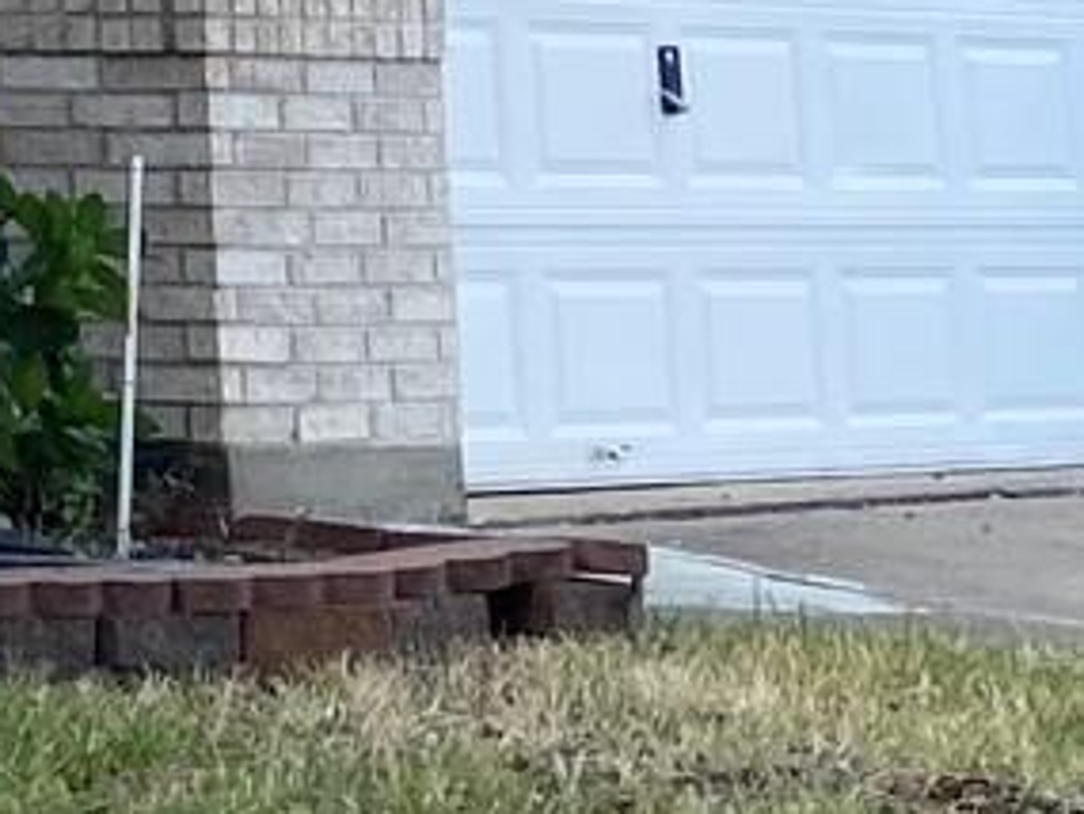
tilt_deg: +9.9
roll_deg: +0.5
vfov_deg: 7.6
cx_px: -1632
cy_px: -810
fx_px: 5858
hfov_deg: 9.3
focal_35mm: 187
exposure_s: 1/1395
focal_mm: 4.25
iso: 32
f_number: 1.8
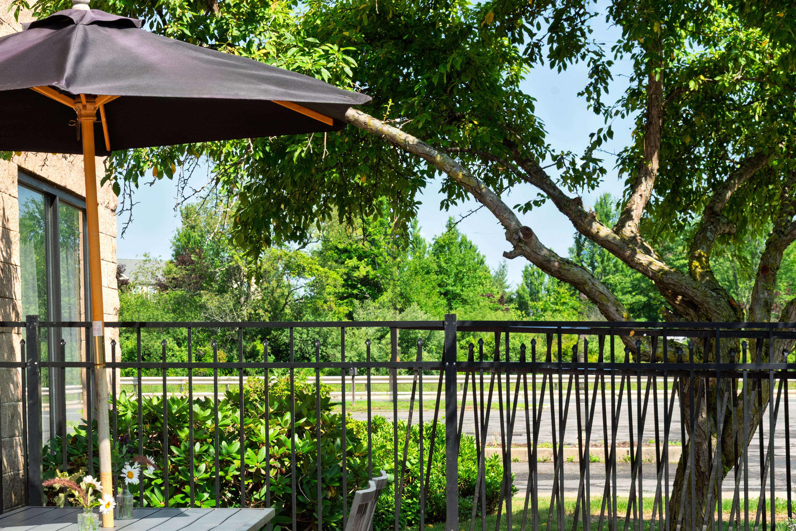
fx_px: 1637
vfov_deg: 18.3
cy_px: 399
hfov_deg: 27.2
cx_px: 289
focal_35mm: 74
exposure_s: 1/320
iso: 400
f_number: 9
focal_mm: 46
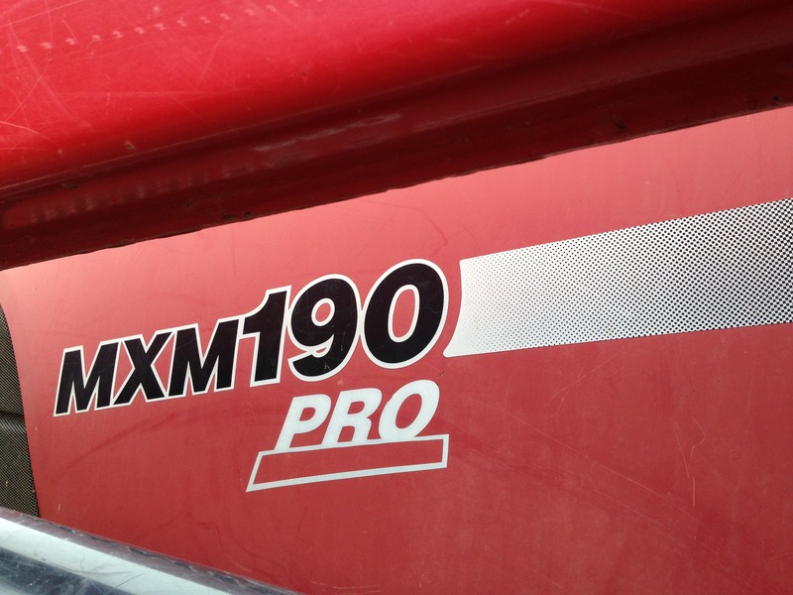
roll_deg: -2.9
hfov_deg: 55.4
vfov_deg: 42.9
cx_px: 396
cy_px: 298
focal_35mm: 33
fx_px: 756
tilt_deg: -2.9
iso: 50
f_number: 2.4
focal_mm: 4.12
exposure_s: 1/145
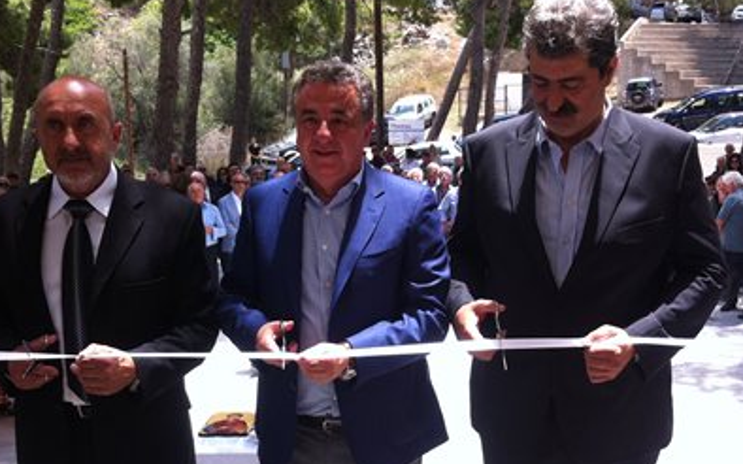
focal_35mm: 47
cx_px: 405
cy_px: 269
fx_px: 951
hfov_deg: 42.6
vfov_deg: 27.4
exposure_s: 1/287
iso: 80
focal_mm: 3.85
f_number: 2.8
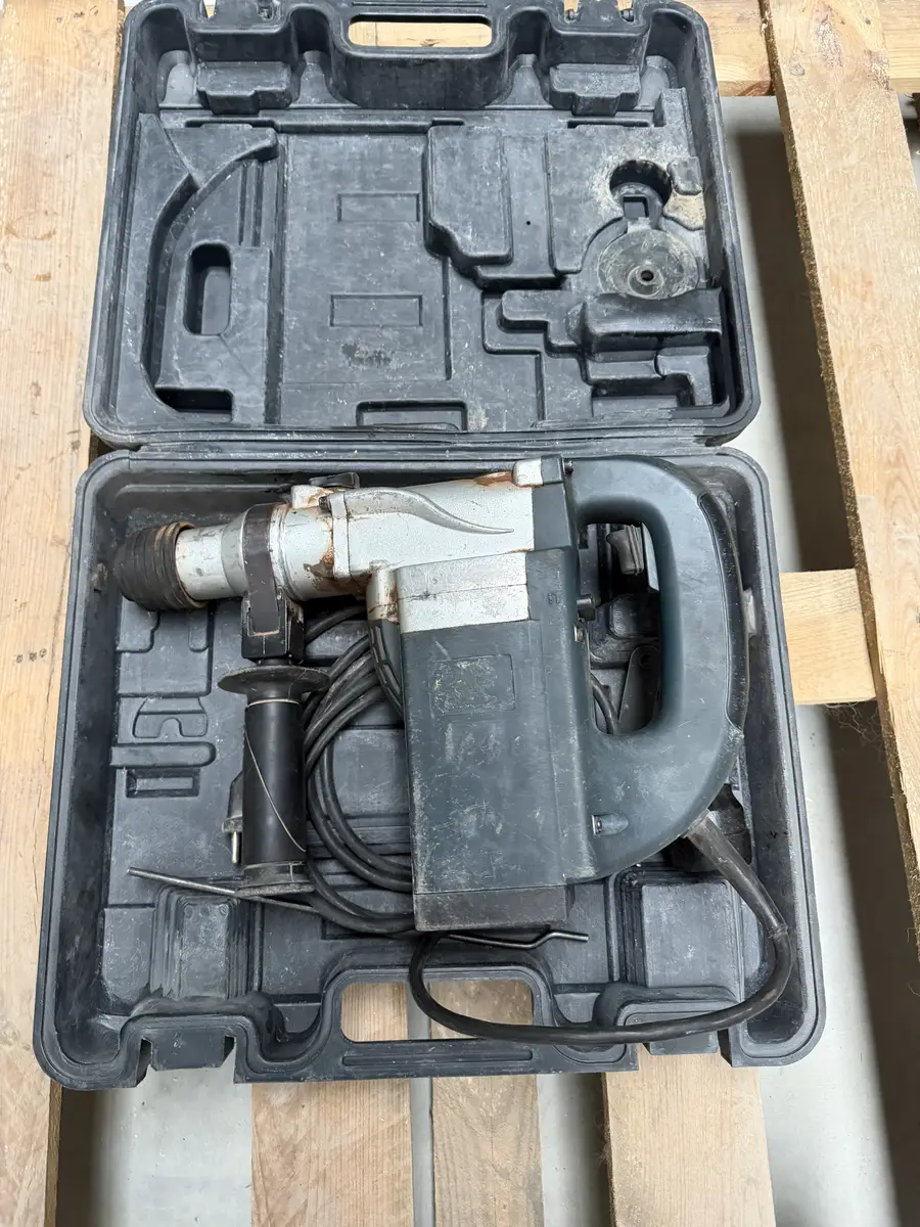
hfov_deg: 56.8
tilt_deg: -76.0
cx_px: 460
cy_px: 614
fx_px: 850
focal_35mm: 24
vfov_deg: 71.6
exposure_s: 1/60
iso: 400
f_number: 1.78
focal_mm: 6.76
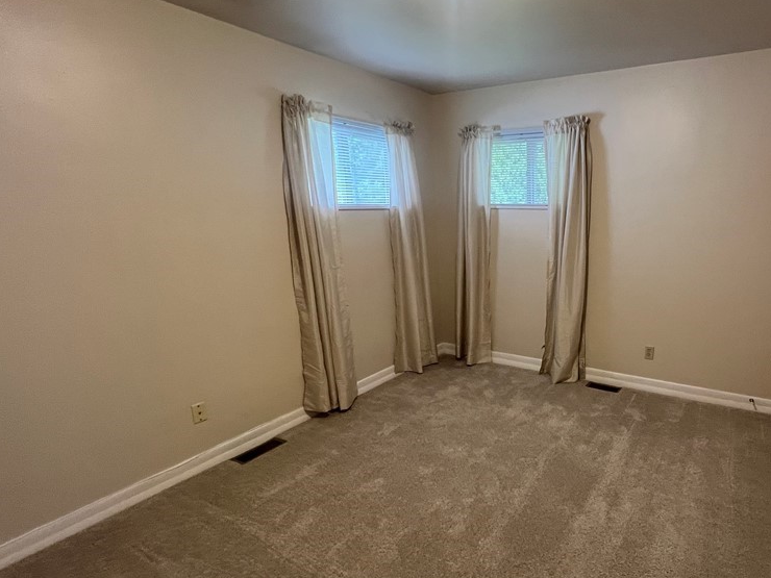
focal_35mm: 18
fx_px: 401
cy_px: 304
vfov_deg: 71.5
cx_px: 524
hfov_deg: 84.2
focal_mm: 1.57
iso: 250
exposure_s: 1/60
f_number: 1.8
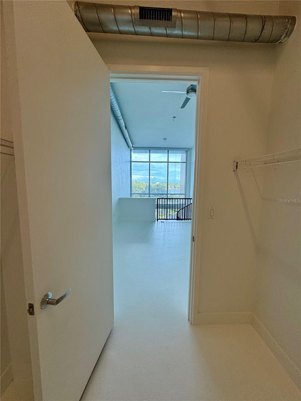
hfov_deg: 85.7
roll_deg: -0.4
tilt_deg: -6.8
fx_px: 162
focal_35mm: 14
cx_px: 150
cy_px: 200
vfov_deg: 102.1
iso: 64
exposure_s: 1/120
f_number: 2.2
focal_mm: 2.22
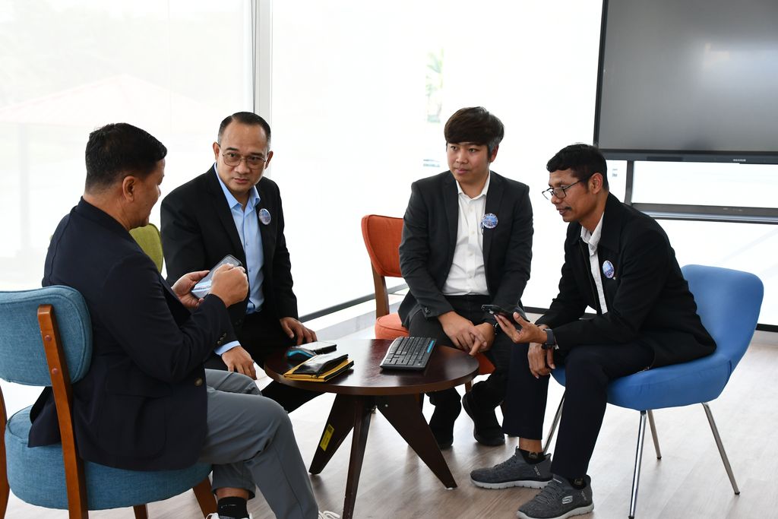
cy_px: 260
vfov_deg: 26.0
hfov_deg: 38.2
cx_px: 389
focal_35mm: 52
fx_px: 1124
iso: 800
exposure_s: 1/200
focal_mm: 35
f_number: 4.2
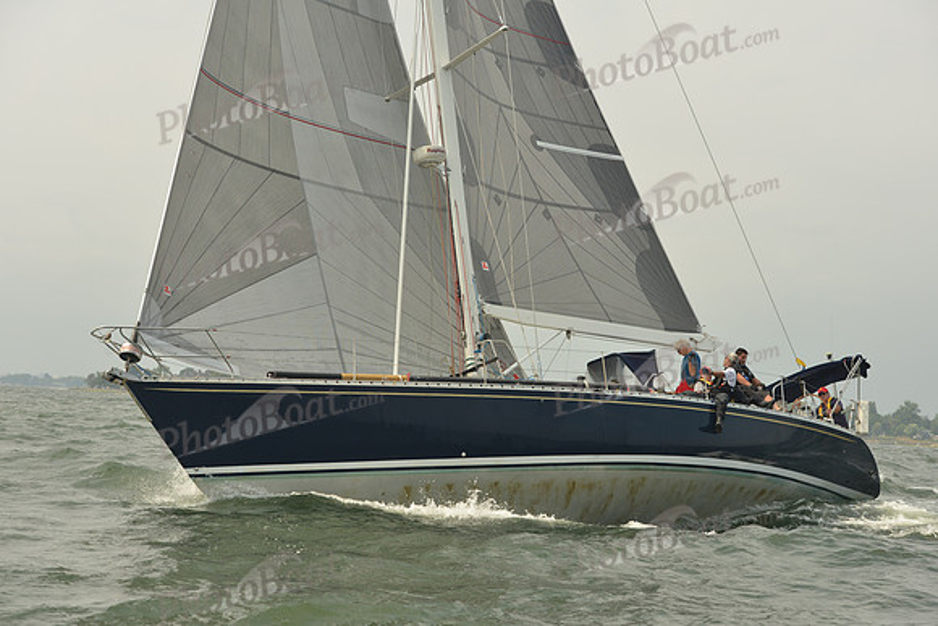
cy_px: 313
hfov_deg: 28.8
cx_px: 469
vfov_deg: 19.5
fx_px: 1824
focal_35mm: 70
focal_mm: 70
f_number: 8
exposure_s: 1/1250
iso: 320
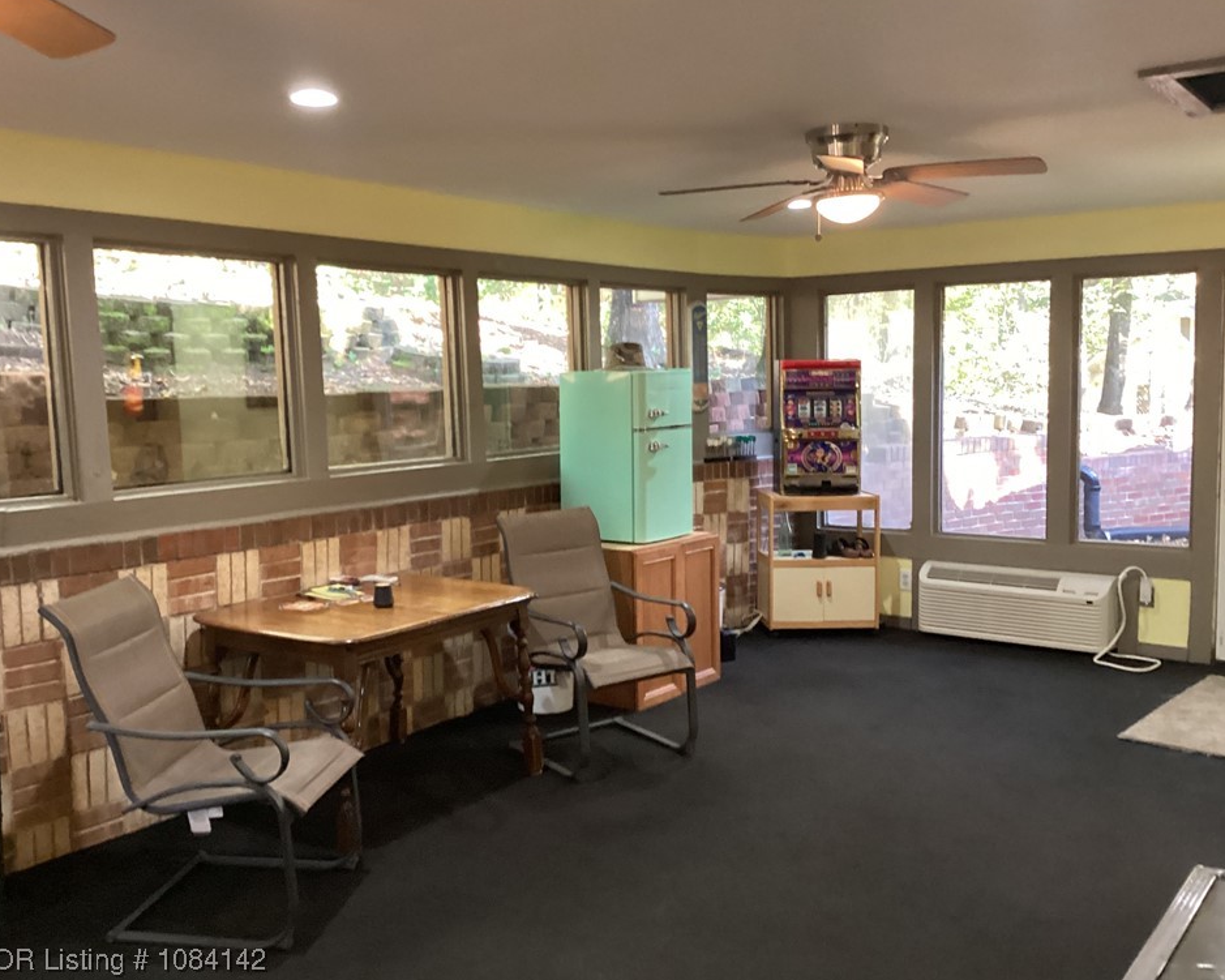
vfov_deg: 44.5
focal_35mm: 33
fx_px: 1196
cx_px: 570
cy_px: 488
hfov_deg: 54.2
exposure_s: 1/40
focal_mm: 3.3
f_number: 2.4
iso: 320
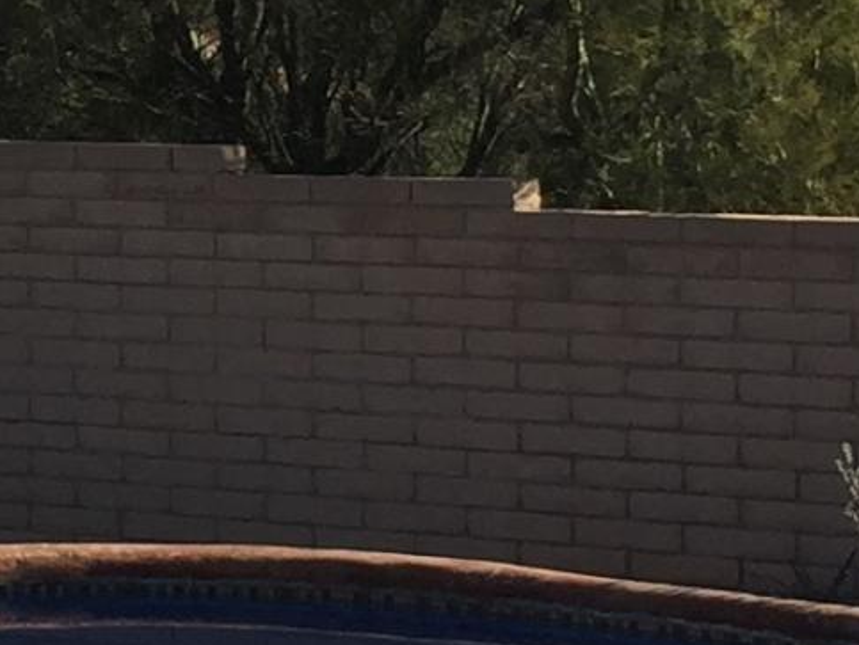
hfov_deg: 10.7
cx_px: -237
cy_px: 52
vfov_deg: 8.2
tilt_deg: +0.5
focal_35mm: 180
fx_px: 4470
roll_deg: -0.7
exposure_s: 1/1522
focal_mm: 4.15
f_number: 2.2
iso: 32
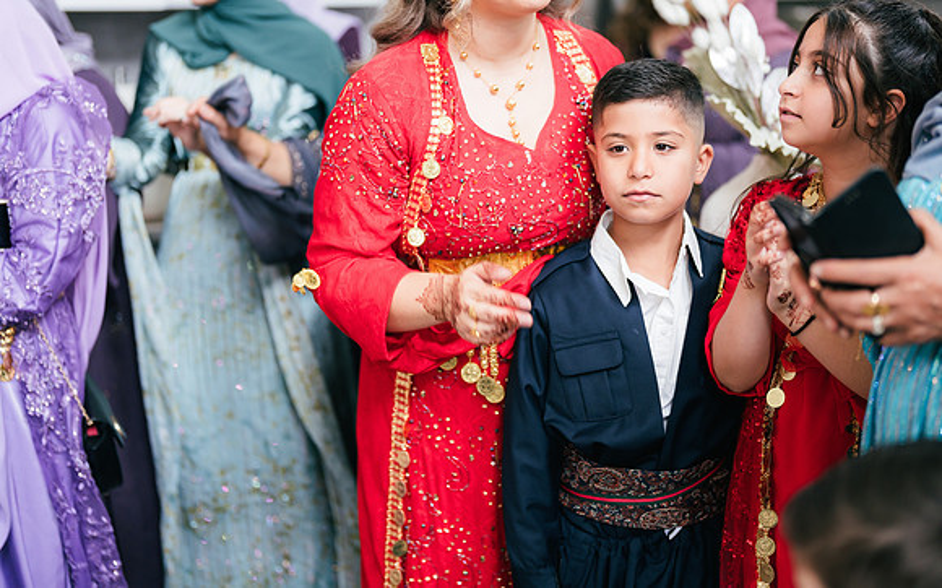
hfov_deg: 35.6
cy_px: 236
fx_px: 1466
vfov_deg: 22.6
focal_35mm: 57
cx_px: 528
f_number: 1.4
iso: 400
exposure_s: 1/250
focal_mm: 50
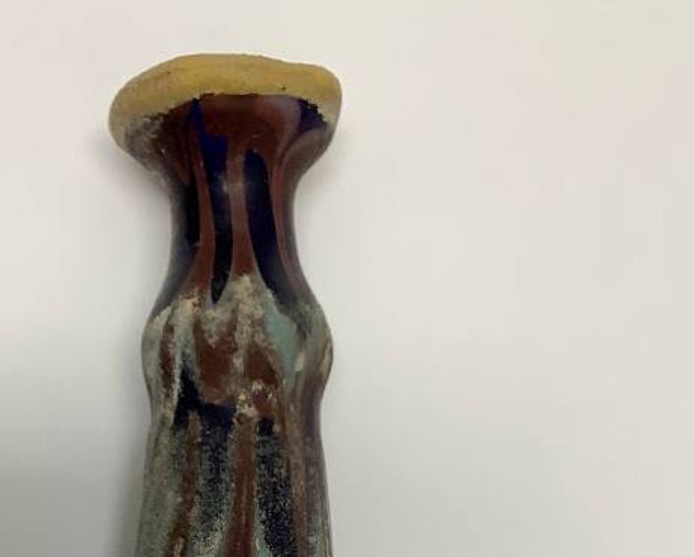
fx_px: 1194
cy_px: 584
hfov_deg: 32.3
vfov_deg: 24.8
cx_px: 259
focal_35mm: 58
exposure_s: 1/60
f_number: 2.4
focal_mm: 3.3
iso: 50
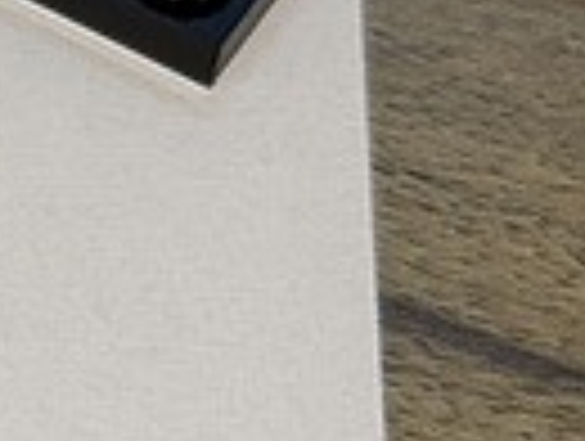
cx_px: -1040
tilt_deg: -48.4
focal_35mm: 287
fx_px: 4859
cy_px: -25
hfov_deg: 6.4
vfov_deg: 5.2
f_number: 1.78
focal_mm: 6.76
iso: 200
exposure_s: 1/60
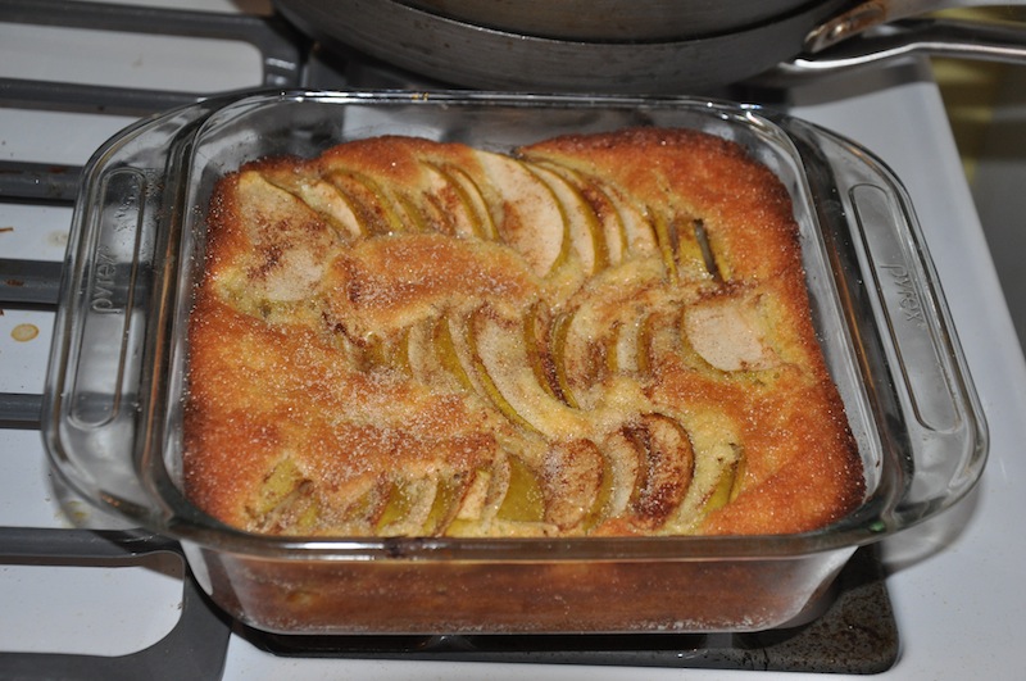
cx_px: 513
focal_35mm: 72
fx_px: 2049
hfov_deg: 28.1
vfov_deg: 18.9
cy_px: 340
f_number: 4.8
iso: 800
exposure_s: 1/60
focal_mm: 48
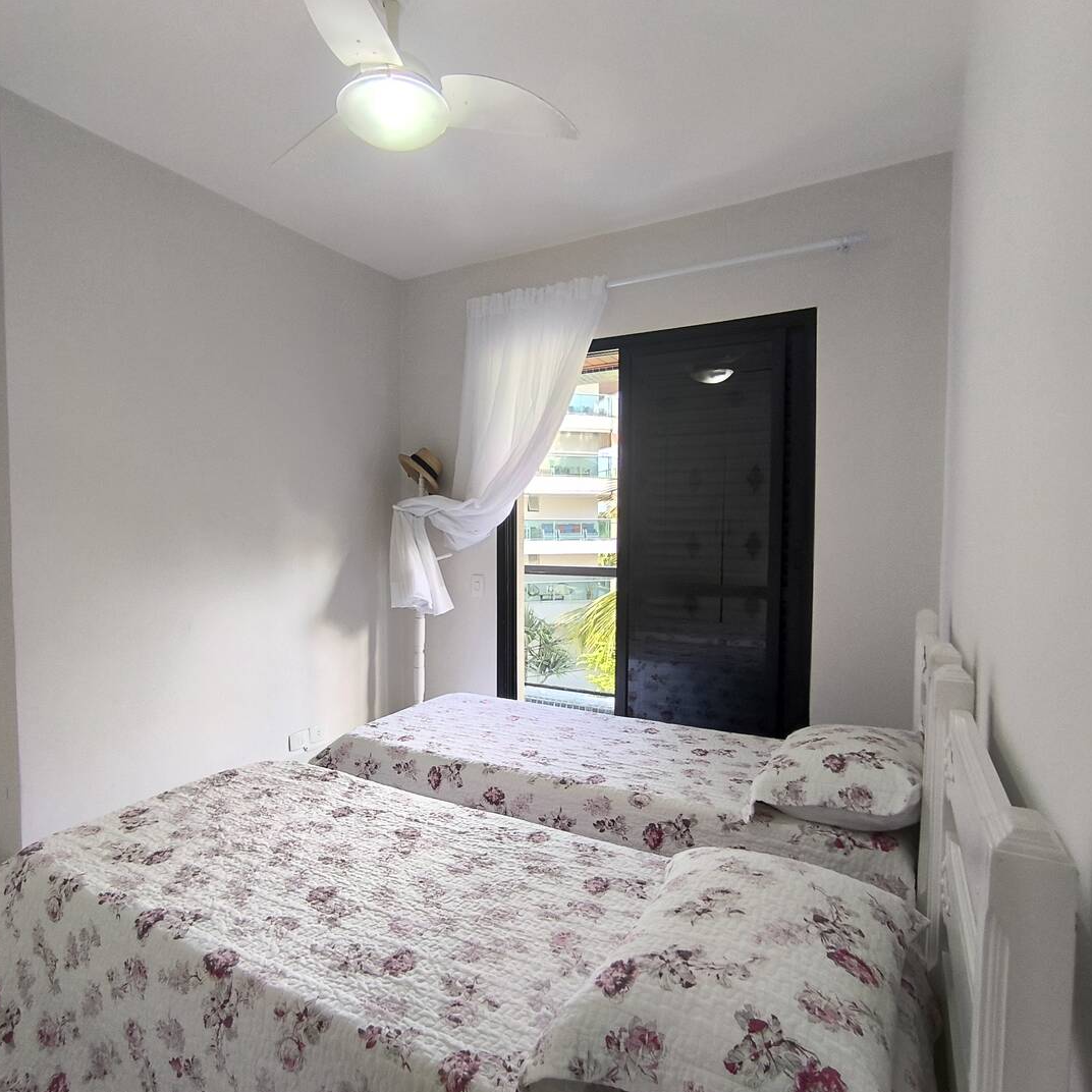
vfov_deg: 77.7
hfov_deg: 77.6
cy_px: 549
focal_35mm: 19
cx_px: 511
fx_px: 678
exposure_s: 1/60
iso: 64
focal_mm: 1.65
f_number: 2.2
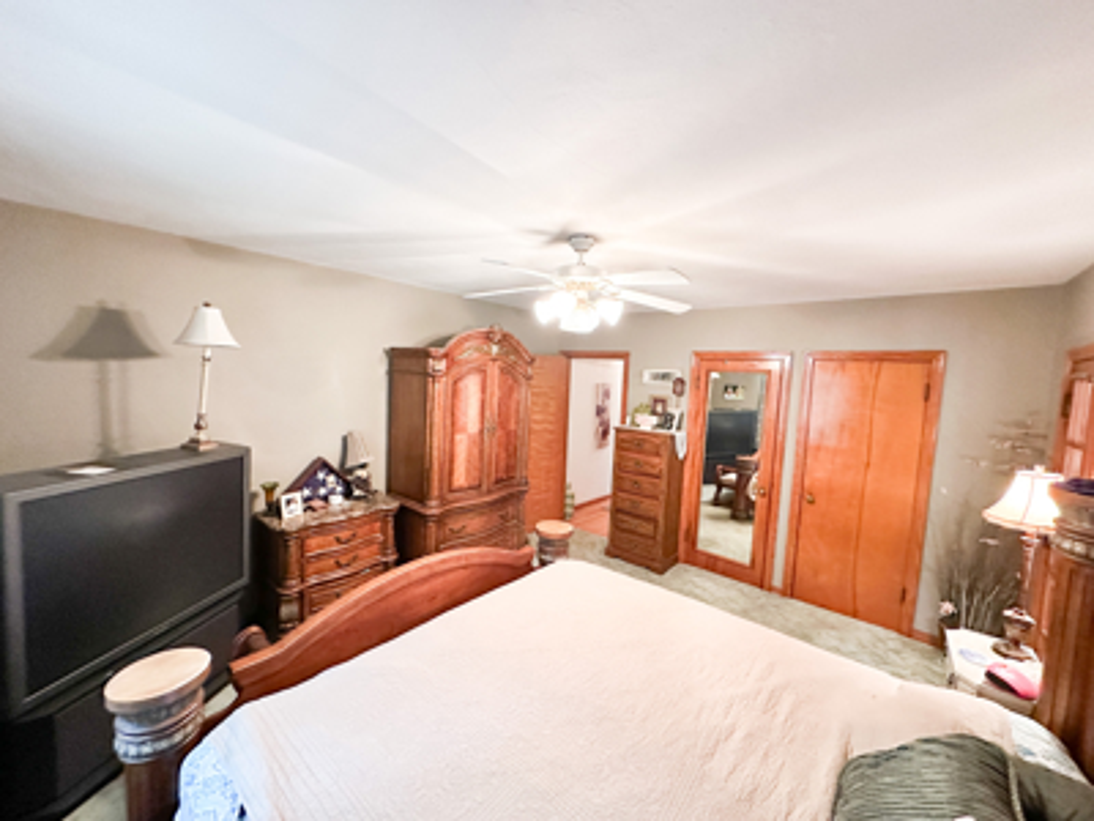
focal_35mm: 14
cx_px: 547
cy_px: 410
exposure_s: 1/60
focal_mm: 2.22
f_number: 2.2
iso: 640
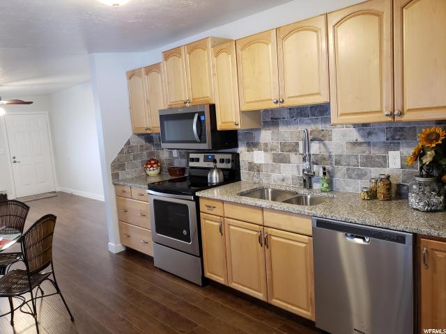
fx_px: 335
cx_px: 223
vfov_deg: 53.1
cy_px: 167
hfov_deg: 67.3
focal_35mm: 26
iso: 250
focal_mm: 4.3
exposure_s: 1/38
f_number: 1.5
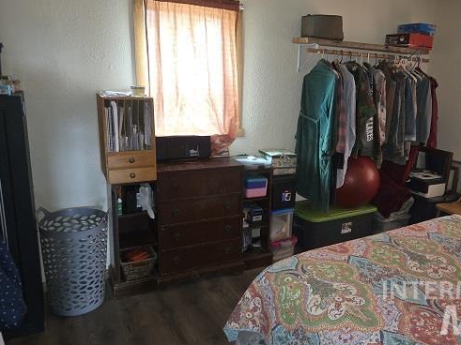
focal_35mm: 30
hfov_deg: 58.9
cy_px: 163
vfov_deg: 46.8
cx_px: 299
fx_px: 399
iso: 160
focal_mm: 5.4
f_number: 1.8
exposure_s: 1/12
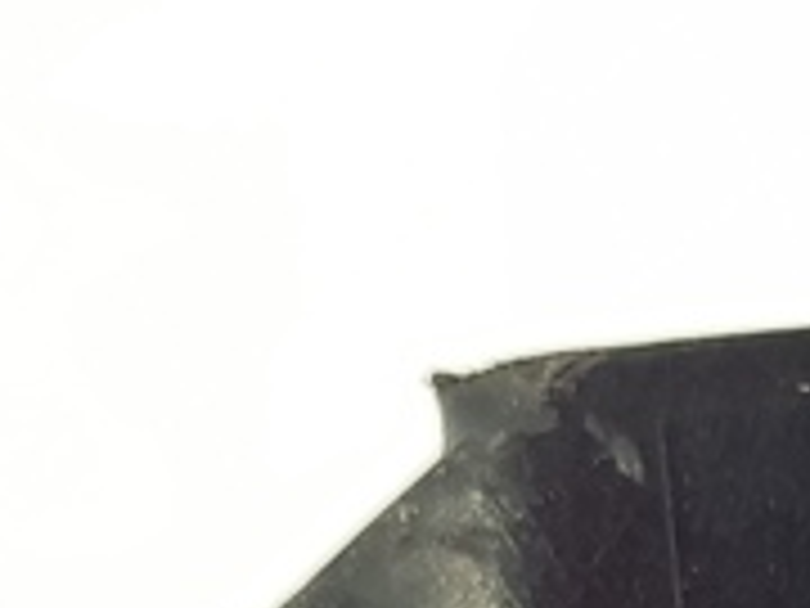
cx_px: 1260
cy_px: 1284
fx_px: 3463
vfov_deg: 9.3
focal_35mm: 148
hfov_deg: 12.6
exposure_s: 1/100
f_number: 1.7
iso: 125
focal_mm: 4.2
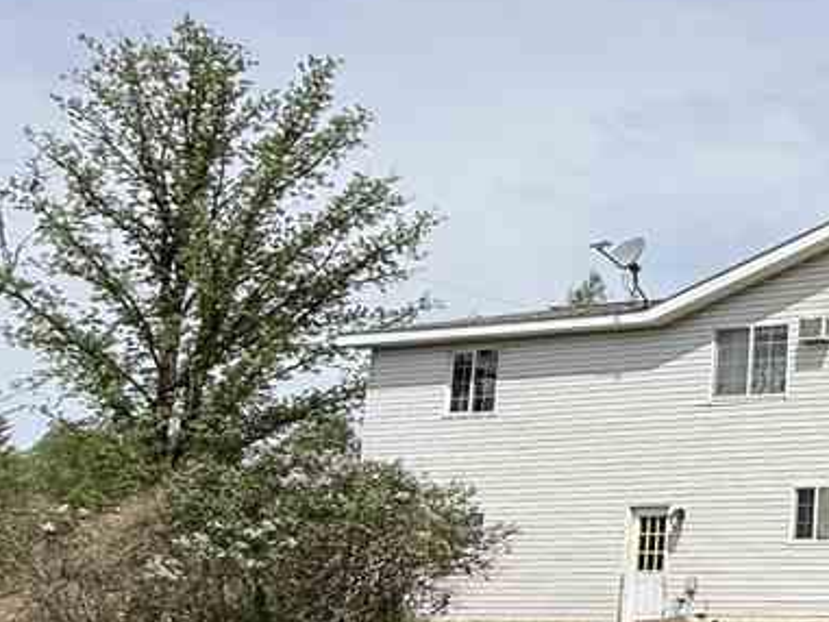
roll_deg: +0.2
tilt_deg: +8.8
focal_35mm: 47
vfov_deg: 30.6
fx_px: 1126
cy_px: 420
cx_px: 1286
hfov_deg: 26.7
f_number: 2.2
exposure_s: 1/3891
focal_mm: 2.22
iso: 50
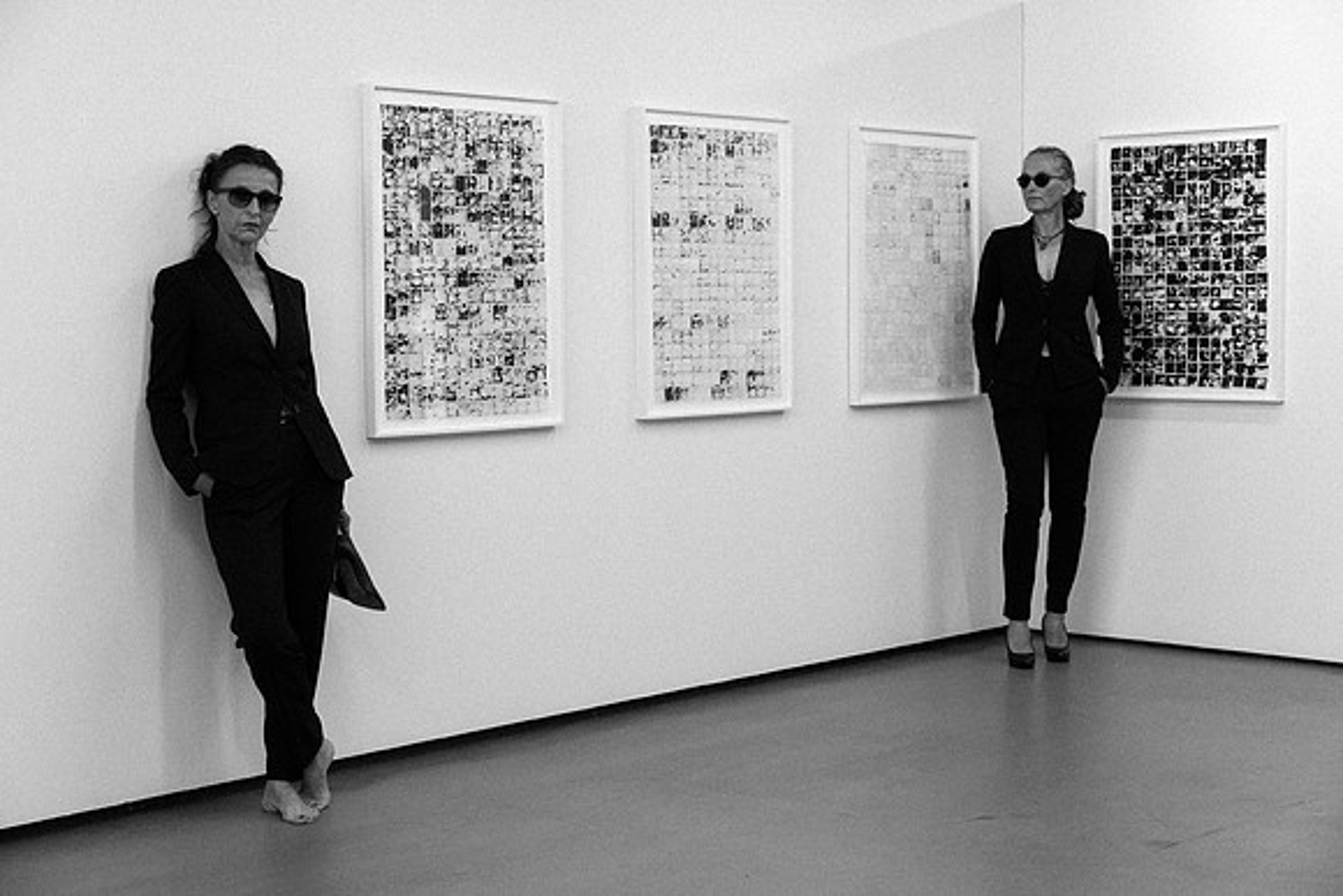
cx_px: 672
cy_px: 448
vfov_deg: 24.2
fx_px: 2090
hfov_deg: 35.6
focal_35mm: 56
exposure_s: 1/125
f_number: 5.6
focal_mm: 37.6
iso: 500
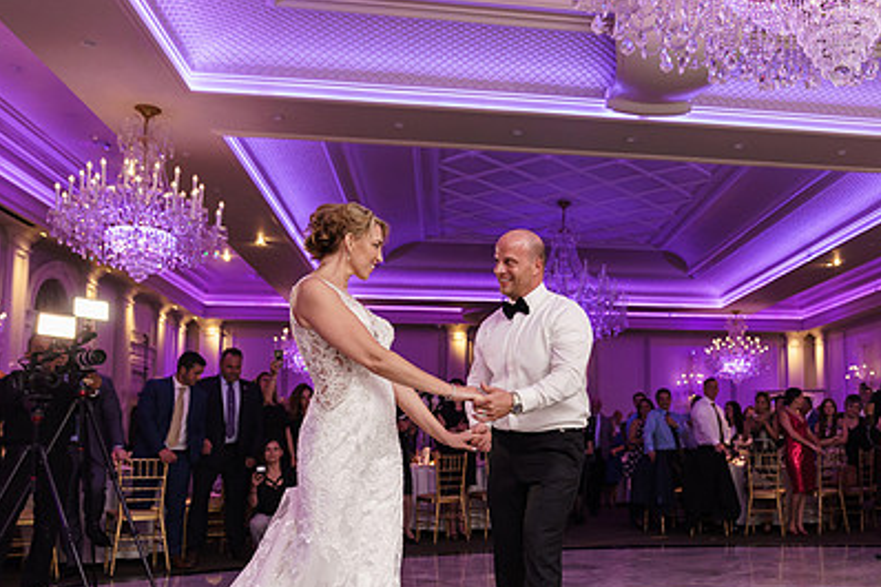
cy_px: 371
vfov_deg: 37.6
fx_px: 856
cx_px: 602
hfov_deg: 53.2
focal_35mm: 35
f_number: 2.8
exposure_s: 1/200
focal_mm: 24
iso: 1600
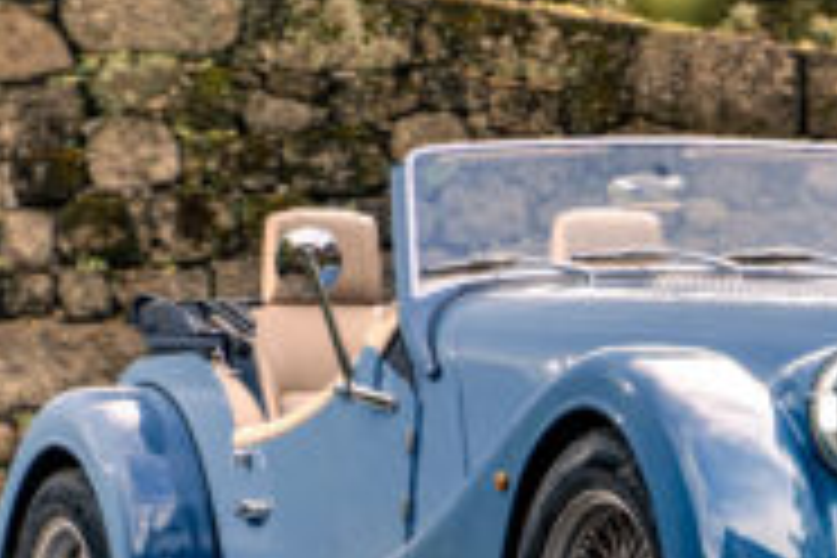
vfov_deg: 5.0
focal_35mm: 273
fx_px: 6347
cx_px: 1148
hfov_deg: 7.4
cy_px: 670
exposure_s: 1/250
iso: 100
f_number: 4
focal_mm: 66
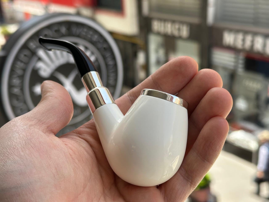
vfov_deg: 30.3
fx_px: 373
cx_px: 134
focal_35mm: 48
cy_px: 101
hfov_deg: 39.7
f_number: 1.78
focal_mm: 6.86
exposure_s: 1/785
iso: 64
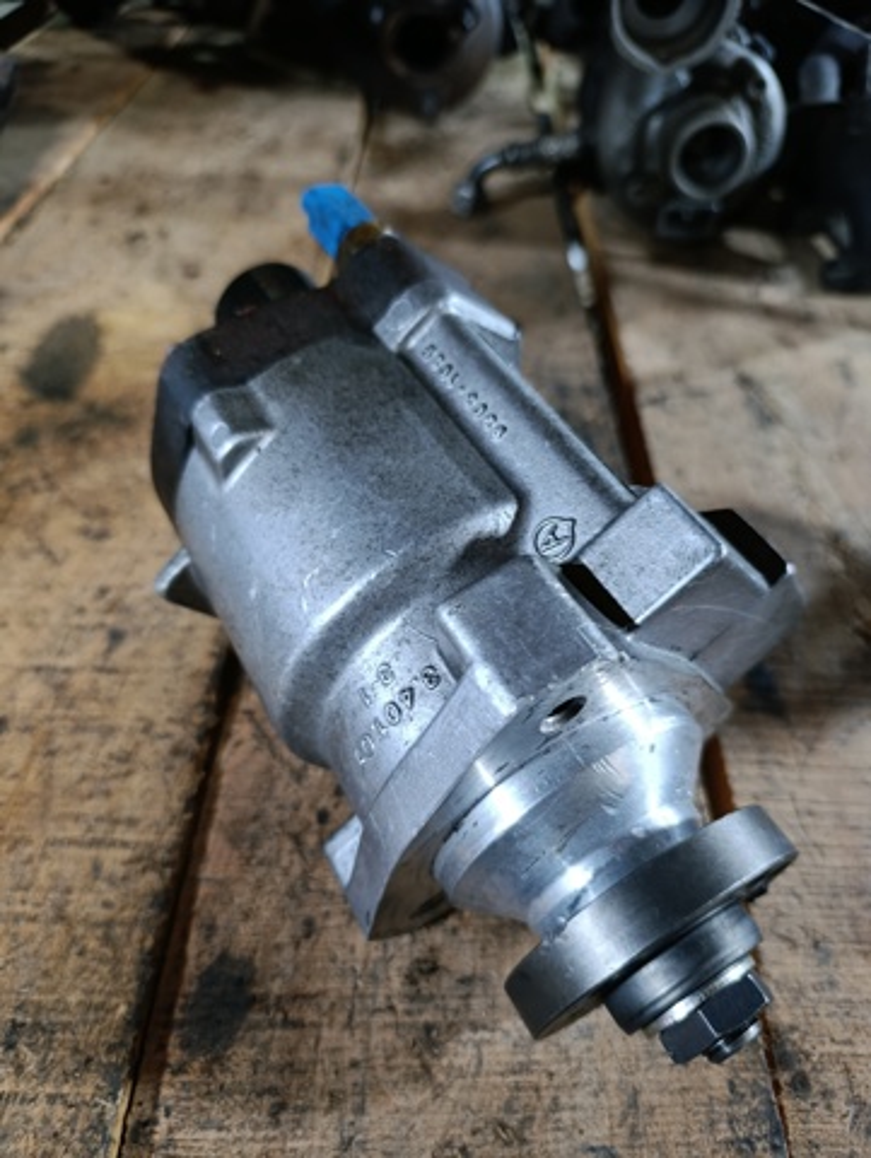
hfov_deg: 59.0
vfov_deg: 73.9
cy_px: 579
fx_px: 770
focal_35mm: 23
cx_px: 436
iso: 1642
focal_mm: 6.11
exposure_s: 1/25
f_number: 1.65
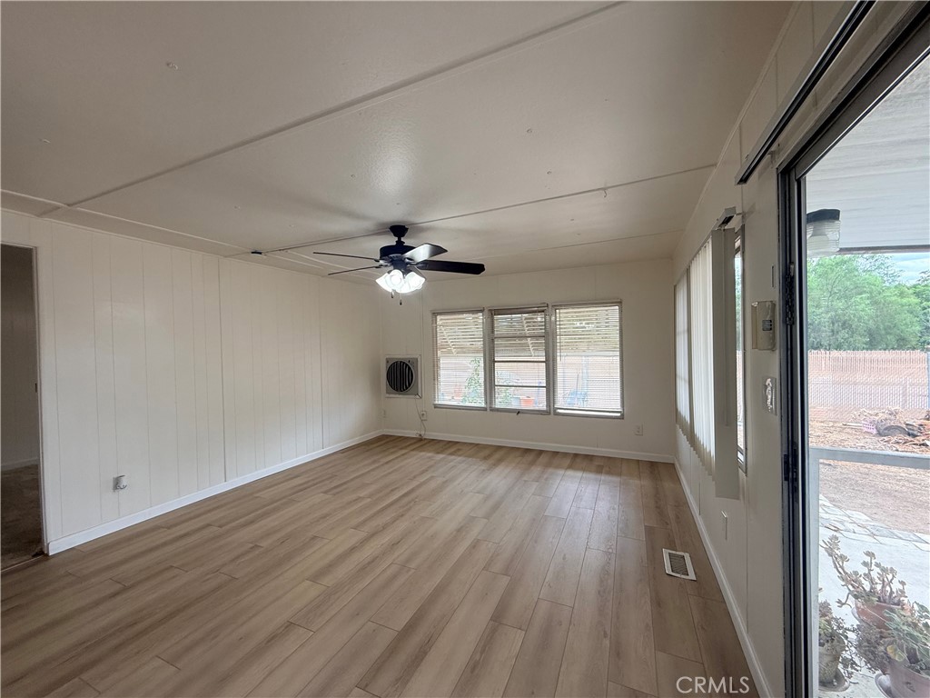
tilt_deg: -0.3
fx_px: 376
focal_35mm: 14
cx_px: 465
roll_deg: +0.7
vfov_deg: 85.7
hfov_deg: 102.1
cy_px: 349
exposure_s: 1/120
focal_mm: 2.22
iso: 80
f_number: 2.2
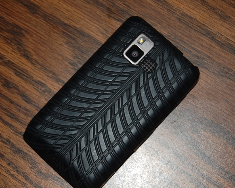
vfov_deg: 16.1
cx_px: 123
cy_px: 93
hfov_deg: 20.1
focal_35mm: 96
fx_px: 665
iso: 200
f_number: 5.6
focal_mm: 55
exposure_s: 1/125
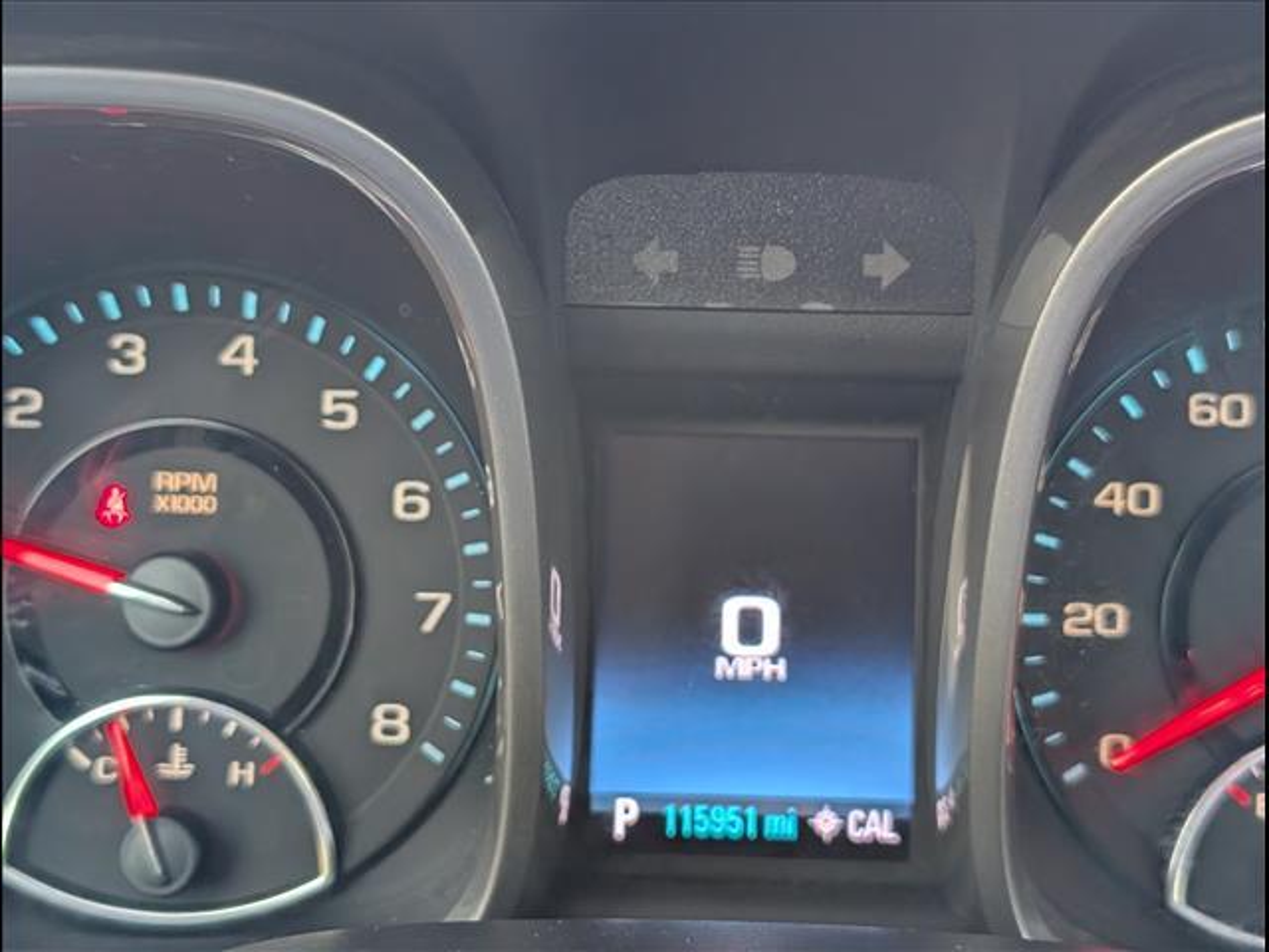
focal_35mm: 49
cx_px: 634
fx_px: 1796
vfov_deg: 29.7
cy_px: 476
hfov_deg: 38.9
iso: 534
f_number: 1.68
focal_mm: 6.9
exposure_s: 1/286
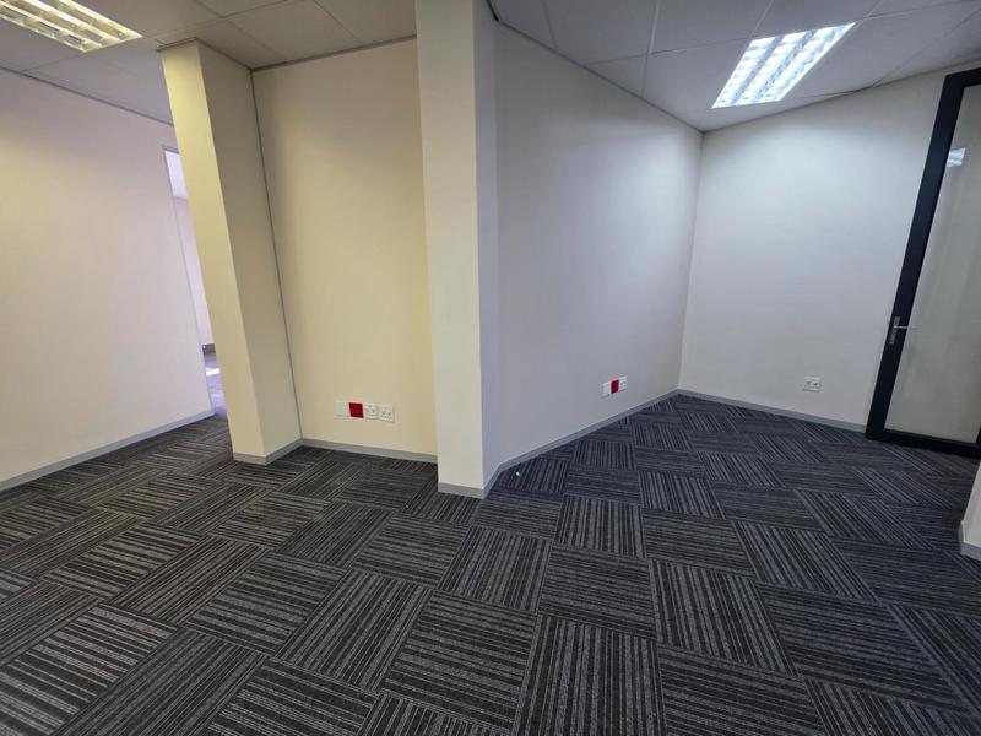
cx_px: 490
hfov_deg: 106.2
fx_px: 368
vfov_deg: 89.9
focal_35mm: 13
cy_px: 368
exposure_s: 1/100
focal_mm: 2.2
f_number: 1.9
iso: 200
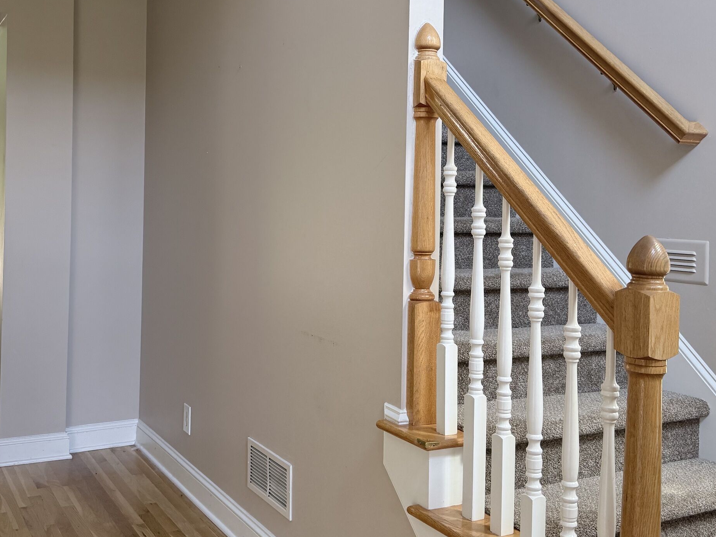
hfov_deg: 46.8
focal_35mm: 40
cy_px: 194
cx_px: 332
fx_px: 827
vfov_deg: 35.7
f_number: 1.78
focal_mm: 6.76
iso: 160
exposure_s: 1/240
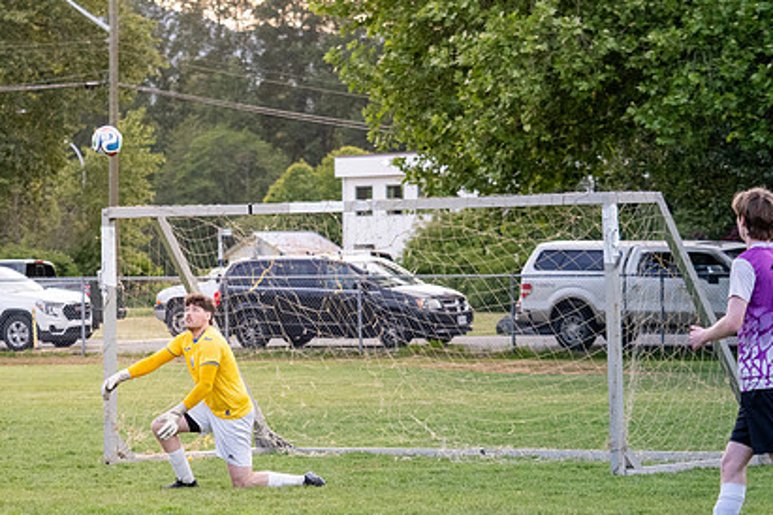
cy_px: 339
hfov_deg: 9.9
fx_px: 4444
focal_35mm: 207
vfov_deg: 6.6
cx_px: 246
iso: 1000
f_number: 2.8
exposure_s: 1/1000
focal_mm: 70
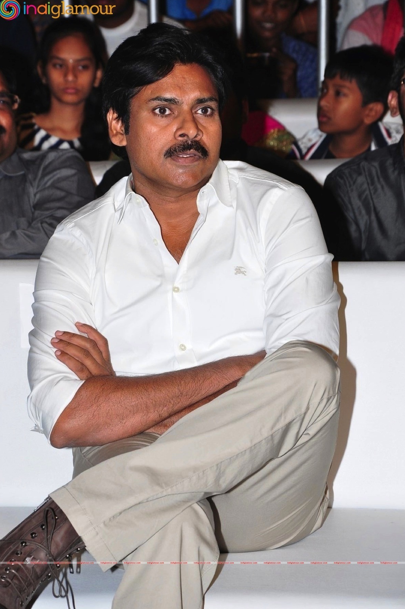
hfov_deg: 8.6
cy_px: 305
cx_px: 202
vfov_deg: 12.9
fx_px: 2697
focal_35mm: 160
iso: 500
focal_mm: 105
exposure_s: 1/125
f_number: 8
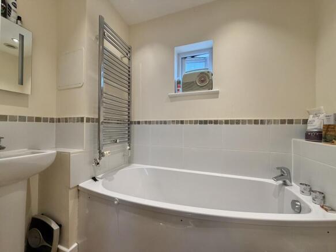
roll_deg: -0.2
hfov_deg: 102.1
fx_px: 136
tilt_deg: +0.5
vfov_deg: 85.7
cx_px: 168
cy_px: 126
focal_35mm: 14
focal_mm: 2.22
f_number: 2.2
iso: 250
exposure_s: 1/100
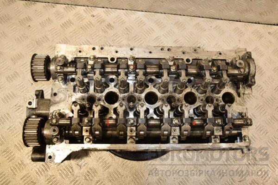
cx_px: 139
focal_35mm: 33
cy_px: 92
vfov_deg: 40.0
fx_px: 255
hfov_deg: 57.2
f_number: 9
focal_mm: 22
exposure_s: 1/200
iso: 800
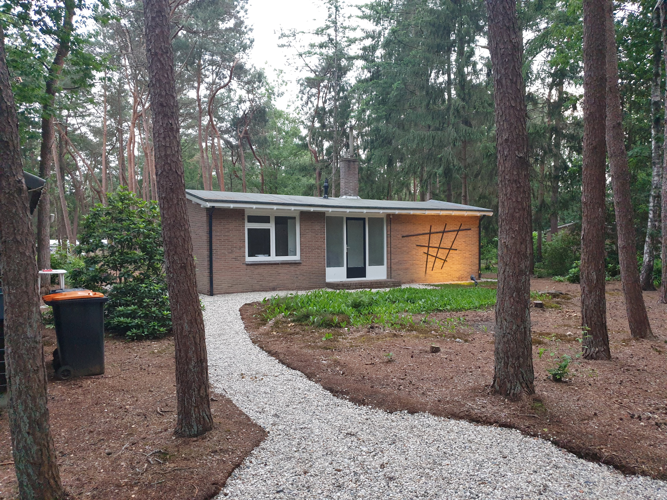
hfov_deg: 67.3
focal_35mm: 26
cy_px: 250
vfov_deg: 53.1
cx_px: 334
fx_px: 501
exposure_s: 1/38
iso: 250
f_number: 1.5
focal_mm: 4.3
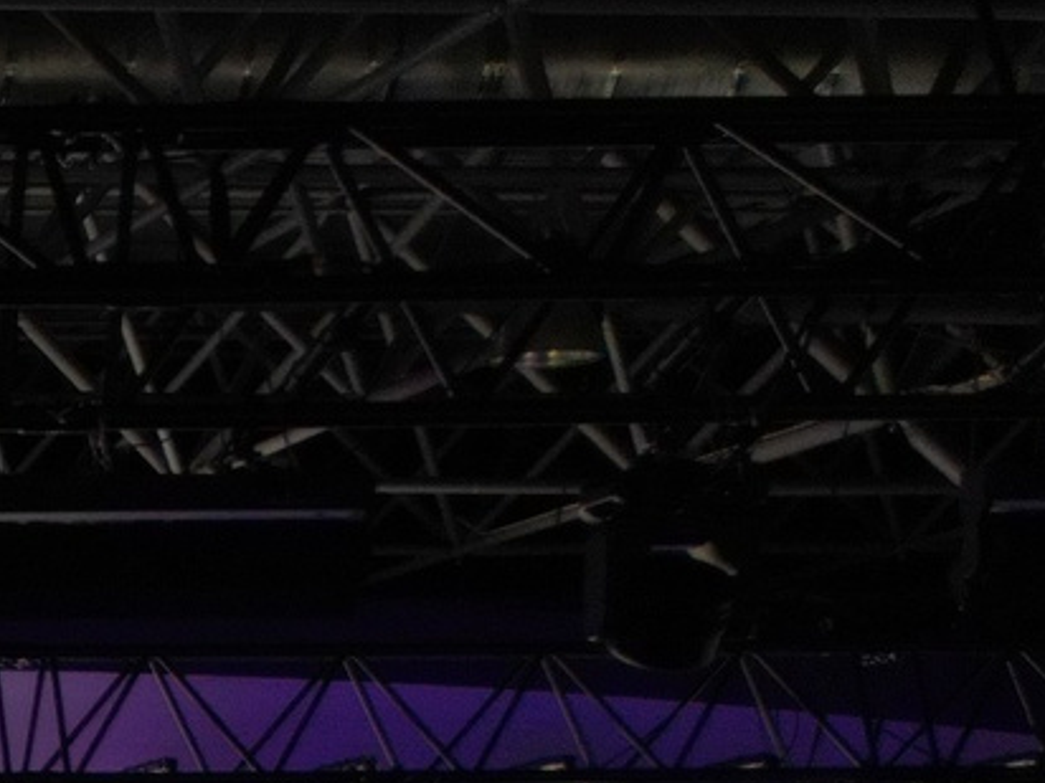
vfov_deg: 9.4
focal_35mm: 149
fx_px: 4498
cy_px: 1528
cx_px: -1403
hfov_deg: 11.2
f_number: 1.7
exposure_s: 1/15
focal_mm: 6.72
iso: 140
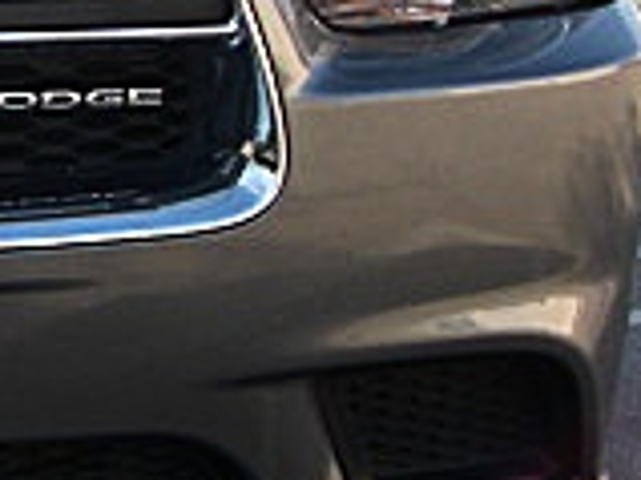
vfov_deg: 10.2
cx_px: -492
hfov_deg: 12.5
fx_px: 2683
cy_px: 121
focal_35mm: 145
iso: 50
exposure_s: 1/200
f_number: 2.8
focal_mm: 6.3
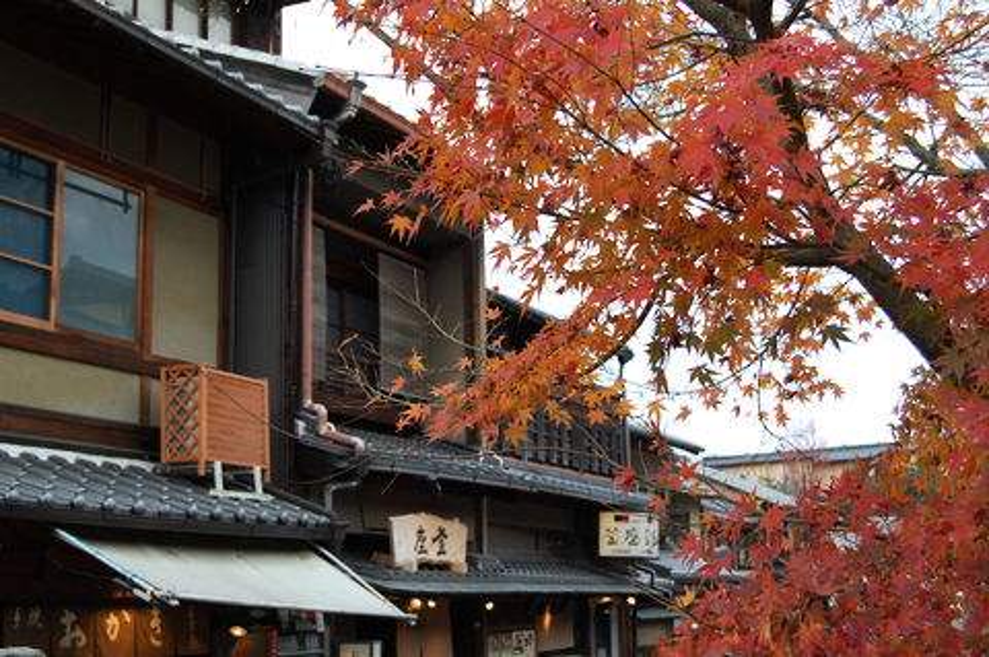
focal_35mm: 52
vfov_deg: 25.7
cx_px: 494
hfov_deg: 37.9
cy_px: 328
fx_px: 1441
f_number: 6.3
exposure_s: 1/160
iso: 200
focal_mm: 35
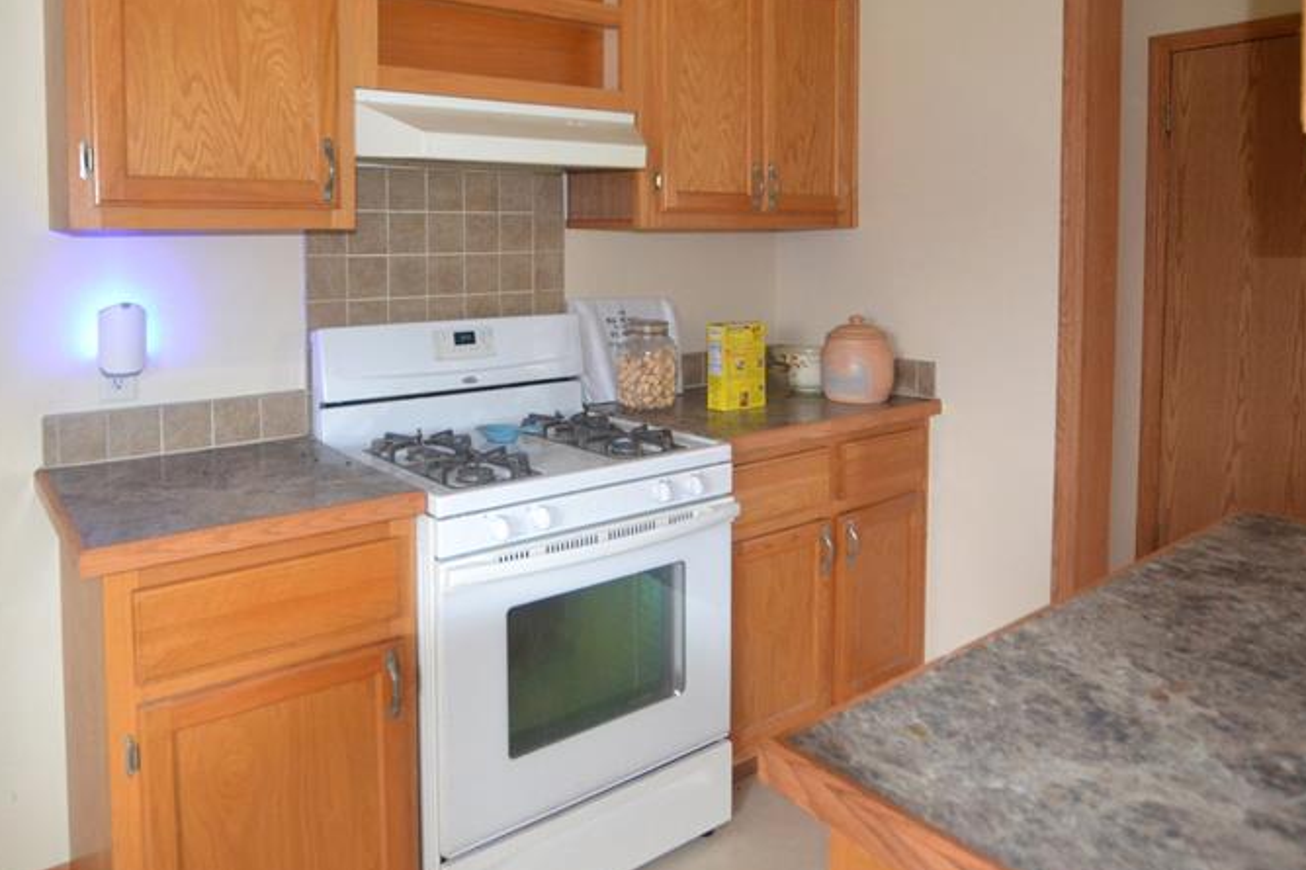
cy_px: 283
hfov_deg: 75.6
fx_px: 834
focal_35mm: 23
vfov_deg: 53.9
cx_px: 549
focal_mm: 10
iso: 2200
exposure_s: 1/60
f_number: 3.5
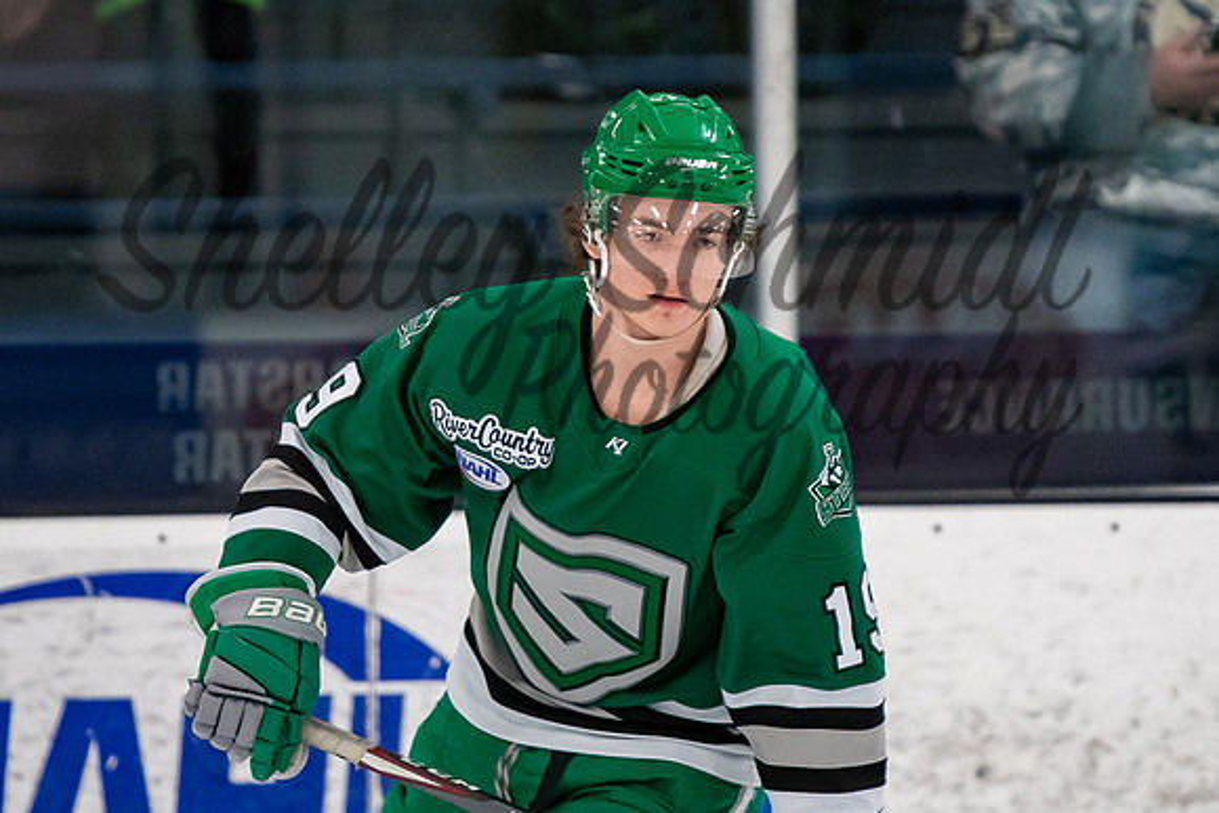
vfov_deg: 2.4
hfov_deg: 3.7
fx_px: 19079
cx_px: 605
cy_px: 259
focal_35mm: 563
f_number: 2.8
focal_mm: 200
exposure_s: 1/800
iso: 1600
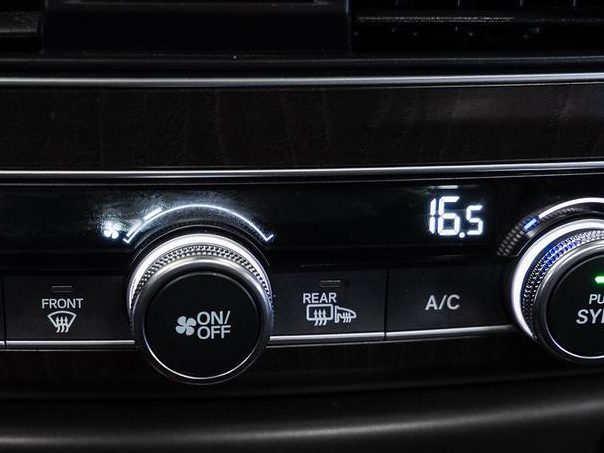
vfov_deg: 26.3
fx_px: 960
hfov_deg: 34.6
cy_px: 322
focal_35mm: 55
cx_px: 198
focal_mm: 24
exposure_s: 1/50
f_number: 3.5
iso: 1000
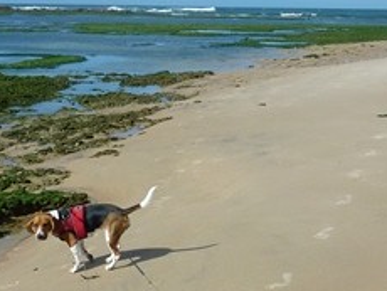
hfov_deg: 27.4
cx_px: 289
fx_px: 783
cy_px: 156
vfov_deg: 21.0
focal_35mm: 70
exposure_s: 1/500
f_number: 5.6
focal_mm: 4.1
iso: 80
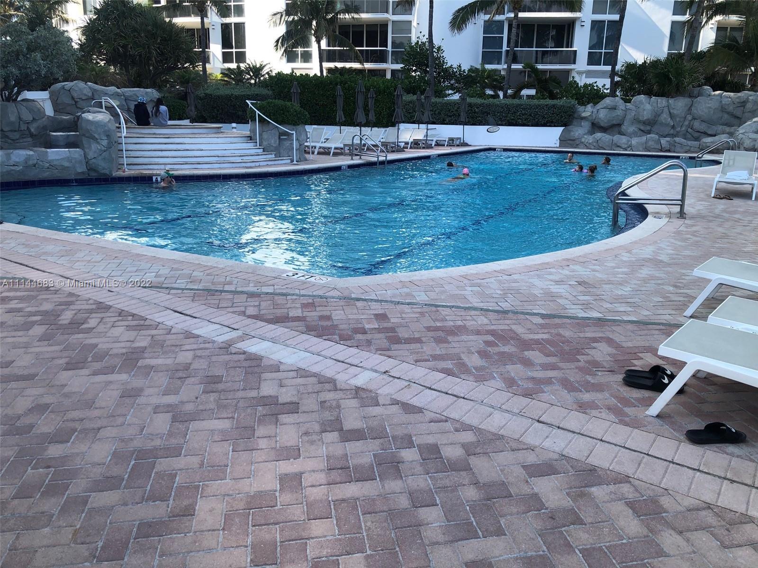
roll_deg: -0.3
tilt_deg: -13.9
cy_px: 284
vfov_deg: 49.7
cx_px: 379
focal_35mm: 28
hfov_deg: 63.4
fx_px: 613
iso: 20
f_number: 1.8
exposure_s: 1/578
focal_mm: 4
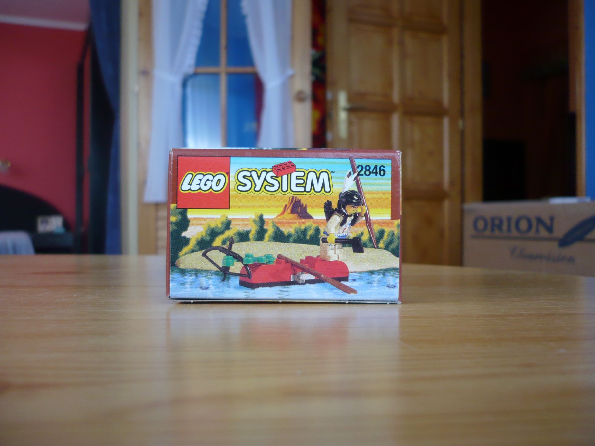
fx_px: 602
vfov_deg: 40.7
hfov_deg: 52.6
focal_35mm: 35
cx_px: 298
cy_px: 223
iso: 100
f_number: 2.8
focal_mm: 5.8
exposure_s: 1/30
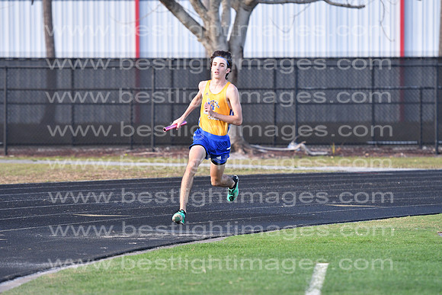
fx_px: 3039
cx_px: 221
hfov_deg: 8.3
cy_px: 148
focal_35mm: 248
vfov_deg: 5.6
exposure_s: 1/2000
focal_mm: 165
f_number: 4
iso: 1000
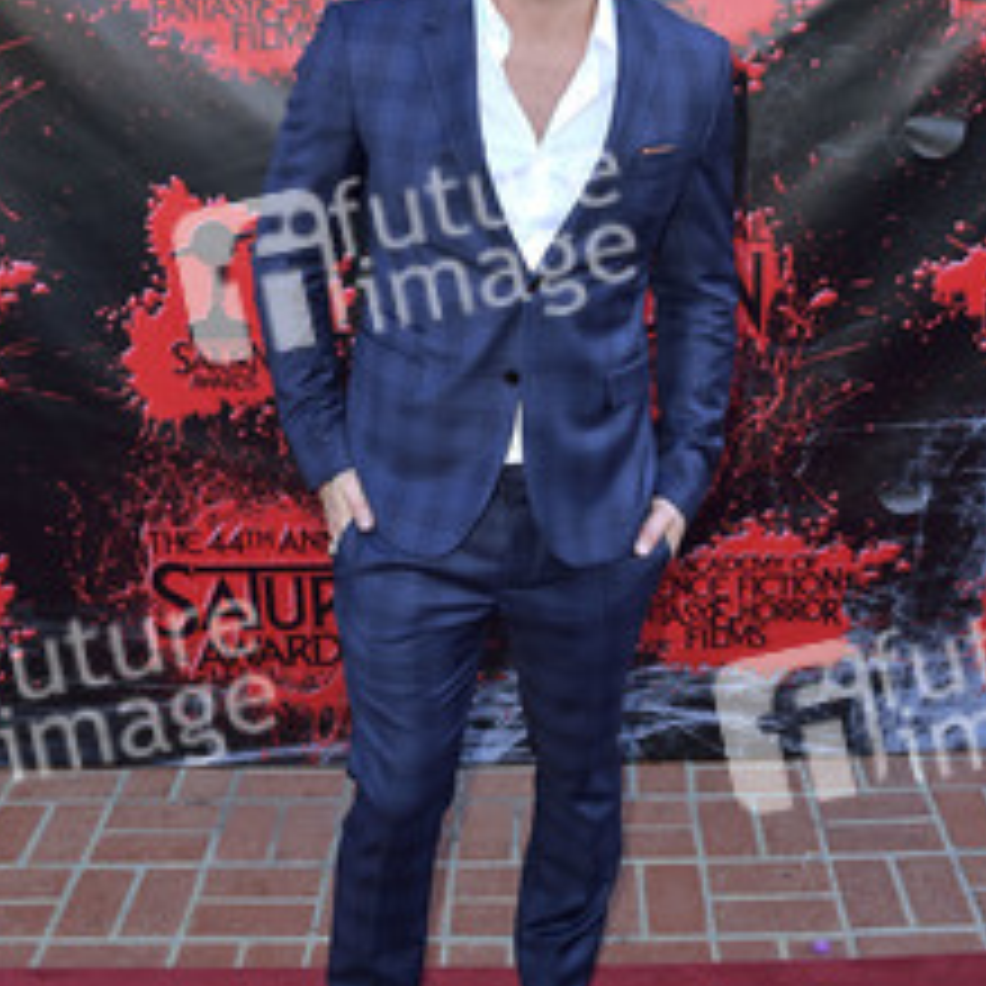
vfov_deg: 40.0
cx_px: 538
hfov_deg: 40.0
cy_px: 482
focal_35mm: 42
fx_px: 1353
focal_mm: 27
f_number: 6.3
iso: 250
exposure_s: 1/250
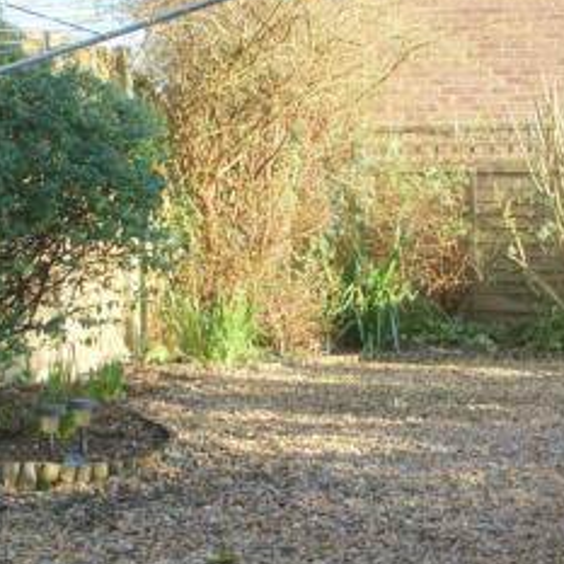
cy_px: 347
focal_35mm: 73
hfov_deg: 23.2
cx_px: 472
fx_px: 1346
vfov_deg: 23.6
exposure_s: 1/60
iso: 100
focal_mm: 28
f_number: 5.6
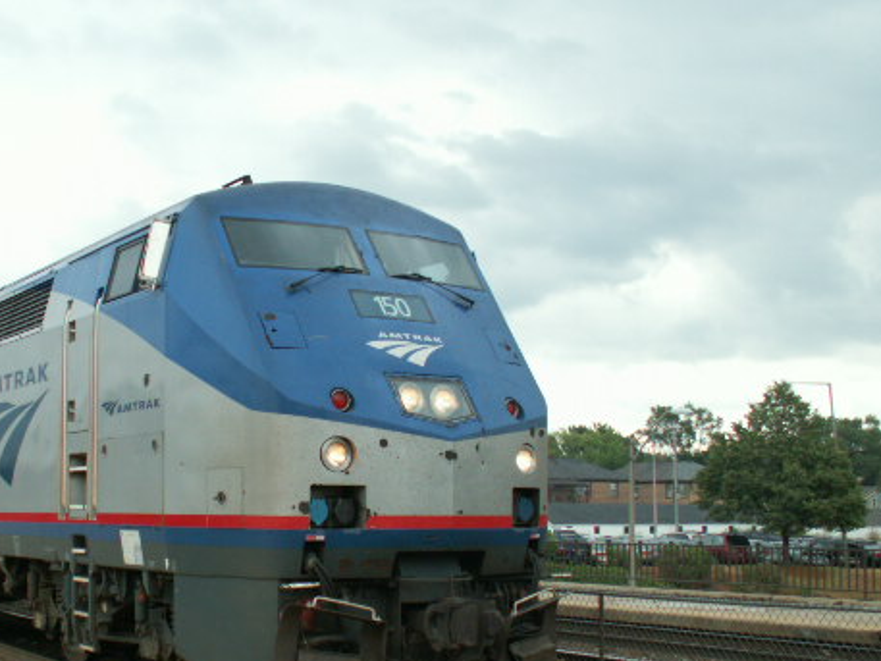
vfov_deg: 29.5
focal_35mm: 49
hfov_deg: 38.4
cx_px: 278
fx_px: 1247
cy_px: 428
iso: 50
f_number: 2.8
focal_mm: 5.86
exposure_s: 1/250
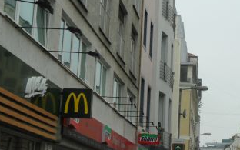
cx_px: 224
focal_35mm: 87
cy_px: 127
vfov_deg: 14.9
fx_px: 569
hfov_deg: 23.1
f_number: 3.6
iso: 80
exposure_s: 1/250
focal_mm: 6.5
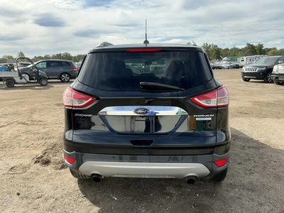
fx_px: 230
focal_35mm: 28
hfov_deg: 63.4
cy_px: 106
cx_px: 142
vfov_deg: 49.7
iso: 25
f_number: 1.8
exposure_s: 1/898
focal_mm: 3
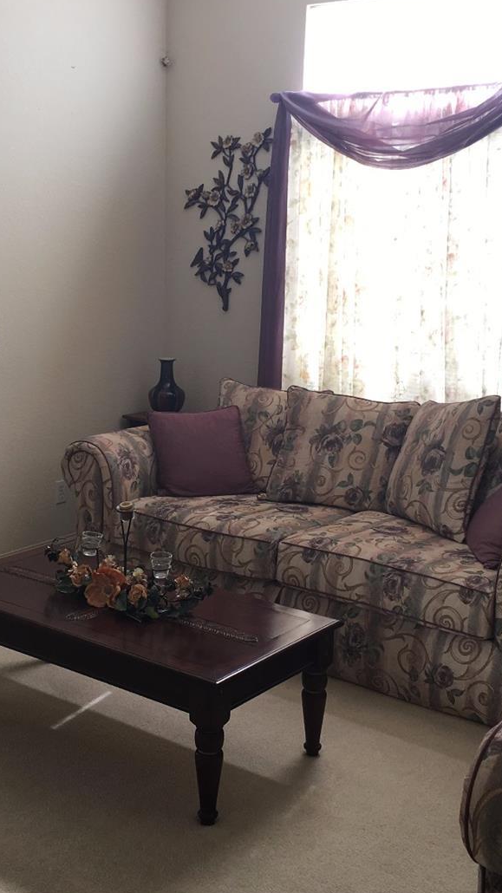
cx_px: 229
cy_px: 449
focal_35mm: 46
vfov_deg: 44.6
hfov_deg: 25.9
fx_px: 1089
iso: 25
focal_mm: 4.15
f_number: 2.2
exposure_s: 1/40
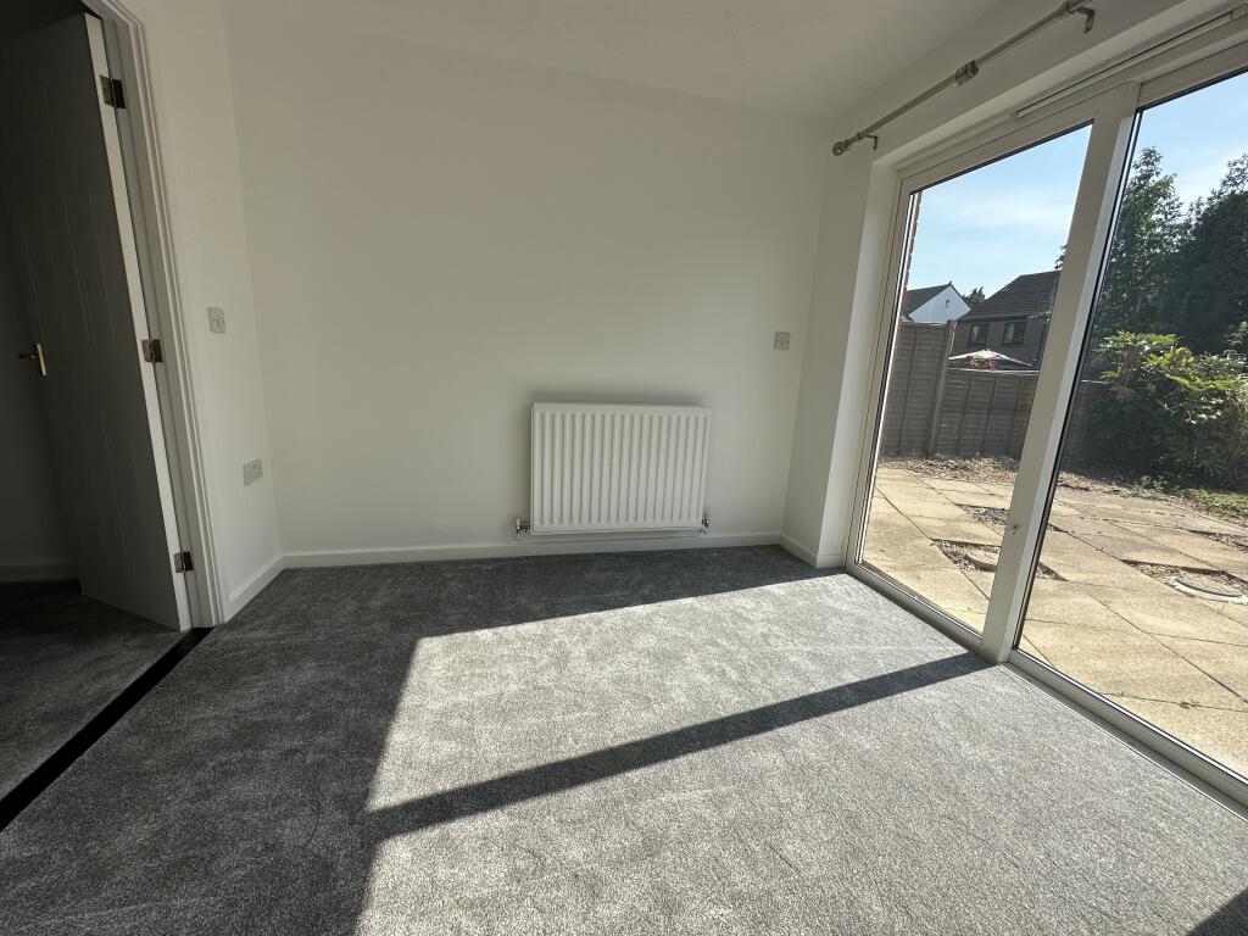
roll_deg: -2.8
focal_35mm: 14
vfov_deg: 85.7
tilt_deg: -12.0
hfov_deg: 102.1
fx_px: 505
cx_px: 624
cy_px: 468
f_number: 2.2
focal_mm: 2.22
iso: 50
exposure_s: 1/1072
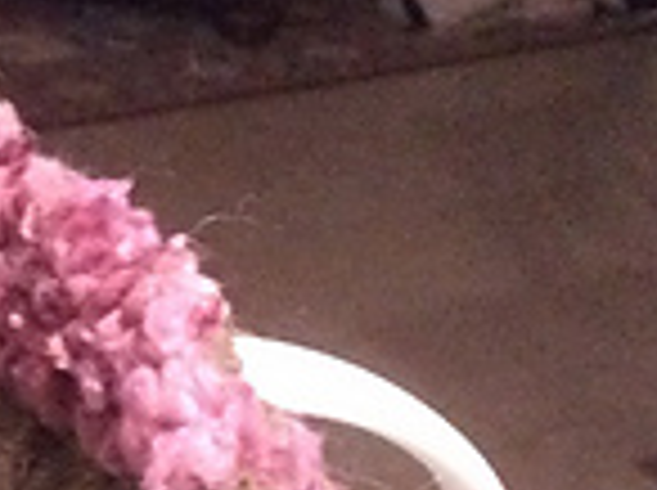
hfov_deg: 13.3
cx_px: -351
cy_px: 593
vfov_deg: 10.4
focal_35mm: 140
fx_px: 2653
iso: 500
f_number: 2.4
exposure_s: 1/17
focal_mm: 3.3
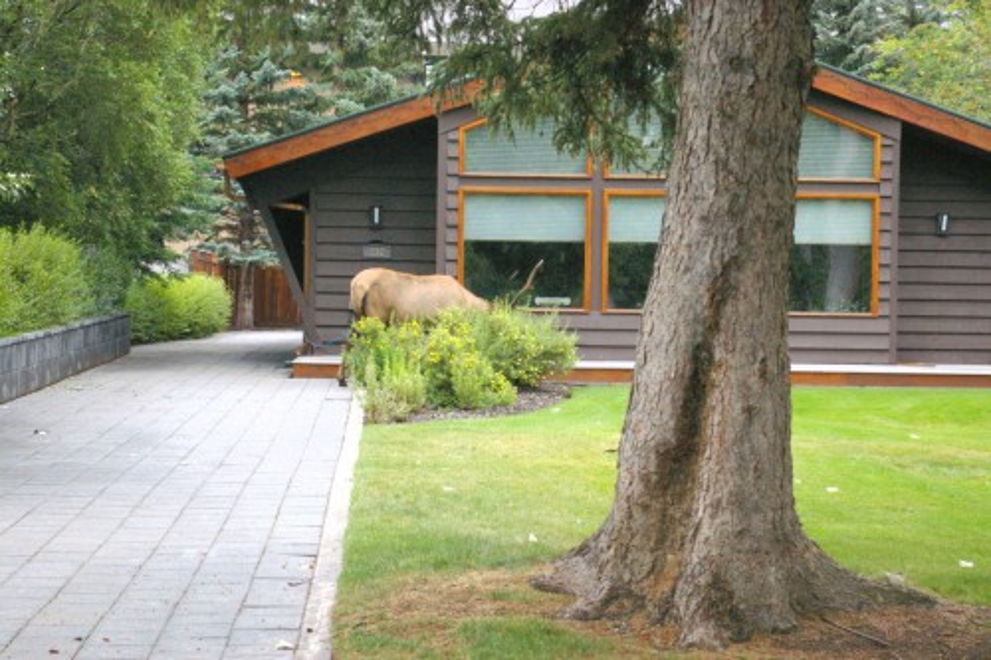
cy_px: 330
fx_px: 2270
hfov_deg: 24.6
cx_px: 496
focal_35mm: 82
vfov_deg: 16.5
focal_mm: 55
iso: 1600
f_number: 8
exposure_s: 1/90
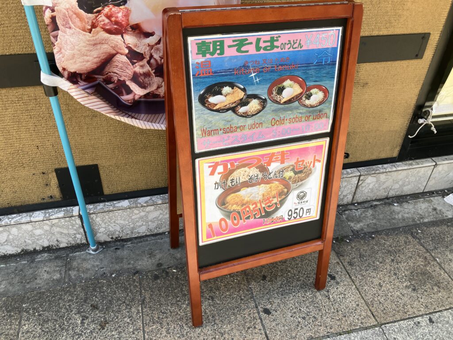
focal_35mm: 28
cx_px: 226
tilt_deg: -36.0
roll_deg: -0.8
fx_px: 366
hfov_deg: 63.4
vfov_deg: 49.7
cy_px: 170
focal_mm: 3.99
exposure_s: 1/199
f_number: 1.8
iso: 25
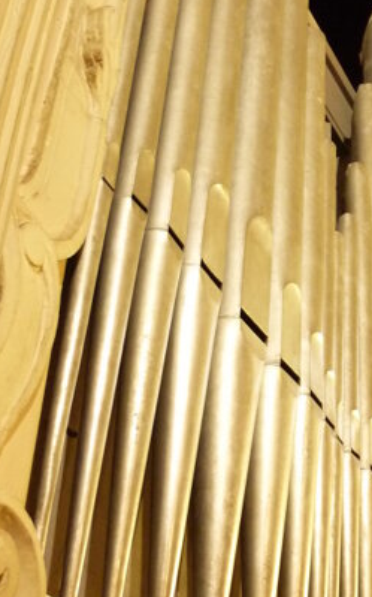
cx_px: 369
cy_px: 219
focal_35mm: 66
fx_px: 1072
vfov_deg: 30.9
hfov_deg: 19.2
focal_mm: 5.5
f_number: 2.8
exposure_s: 1/8
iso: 400
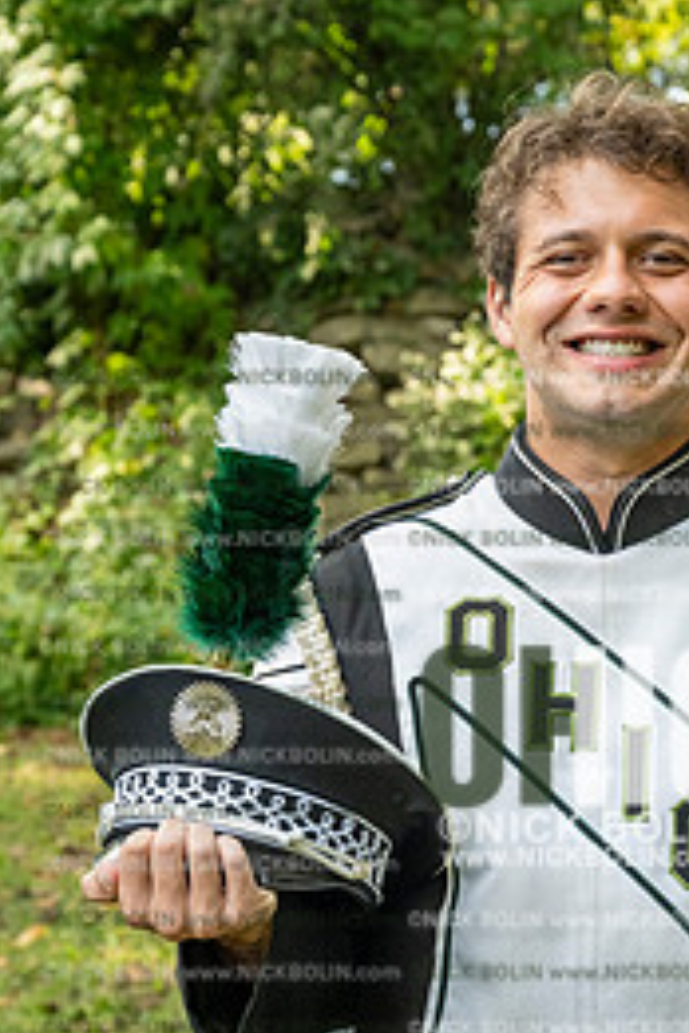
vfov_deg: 20.3
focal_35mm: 100
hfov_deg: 13.6
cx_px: 586
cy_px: 756
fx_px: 2871
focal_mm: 58
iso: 1000
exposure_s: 1/640
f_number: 5.6
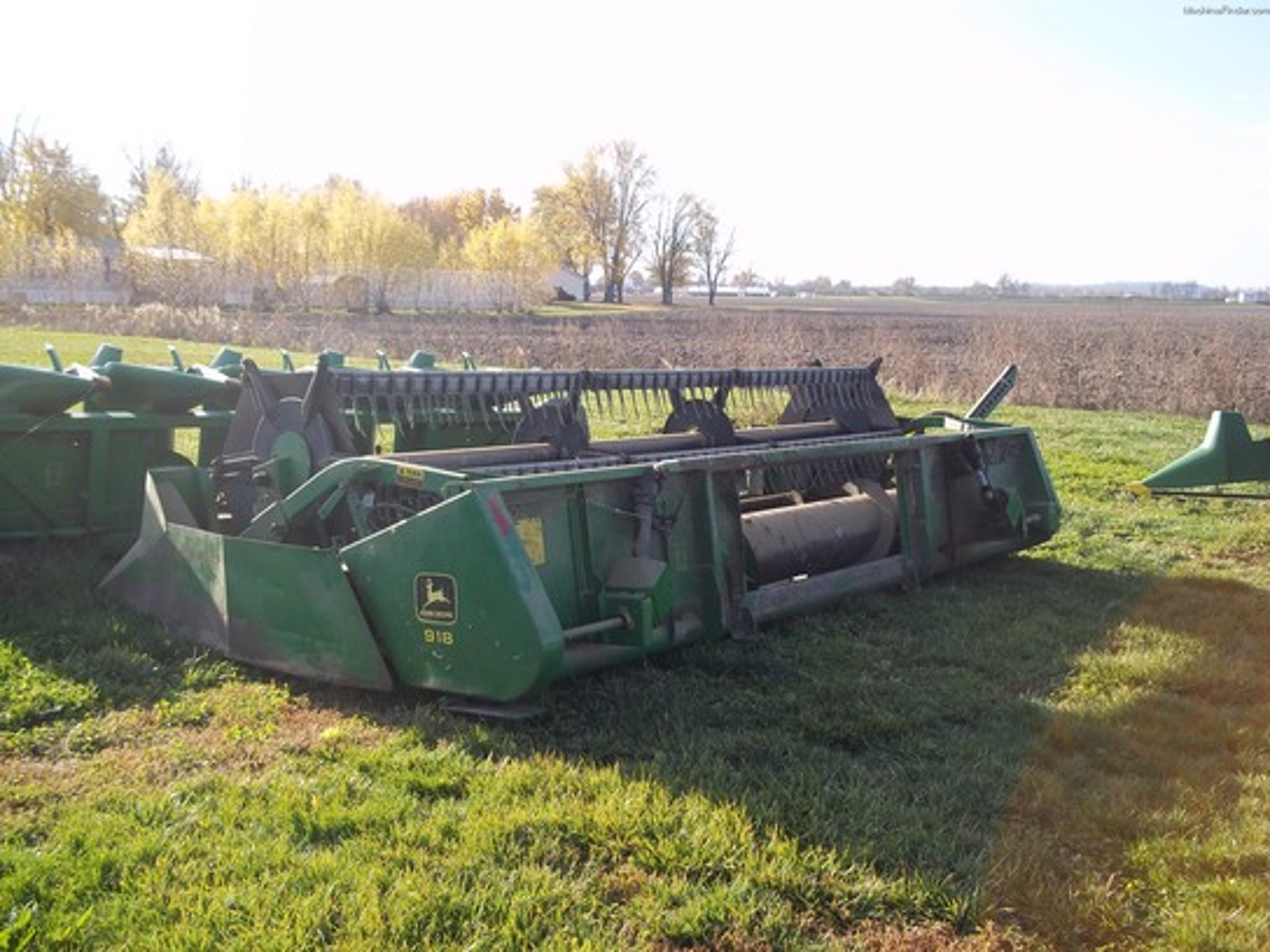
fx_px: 1321
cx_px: 635
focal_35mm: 36
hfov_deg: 51.4
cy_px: 476
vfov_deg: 39.7
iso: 80
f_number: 3.1
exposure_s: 1/320
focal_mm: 6.5
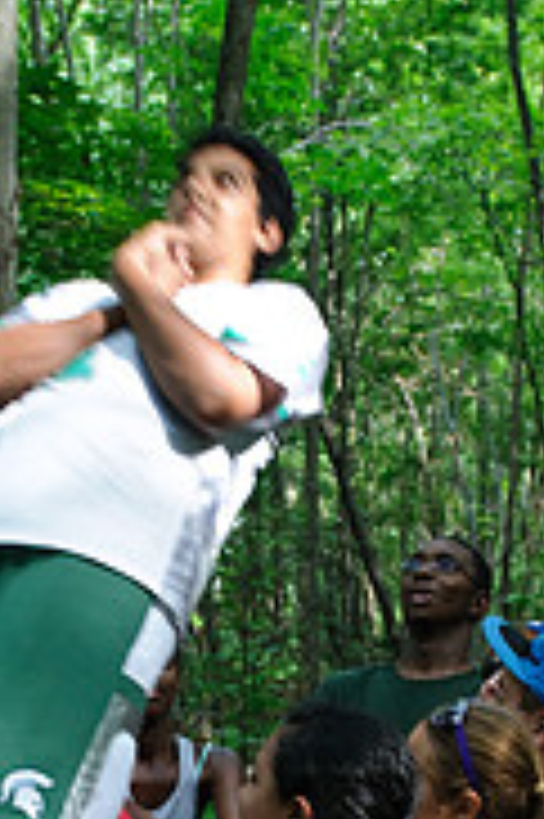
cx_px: 169
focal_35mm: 89
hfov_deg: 15.3
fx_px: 2021
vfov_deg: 22.4
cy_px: 724
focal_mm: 24
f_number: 4
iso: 400
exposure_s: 1/90
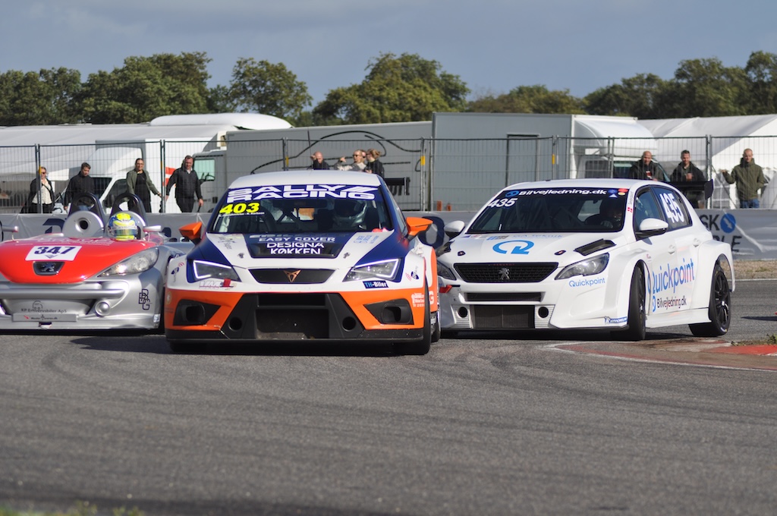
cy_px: 258
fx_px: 5497
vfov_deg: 5.4
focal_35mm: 255
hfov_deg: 8.1
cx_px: 388
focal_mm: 170
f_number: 5.6
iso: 200
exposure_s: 1/2000
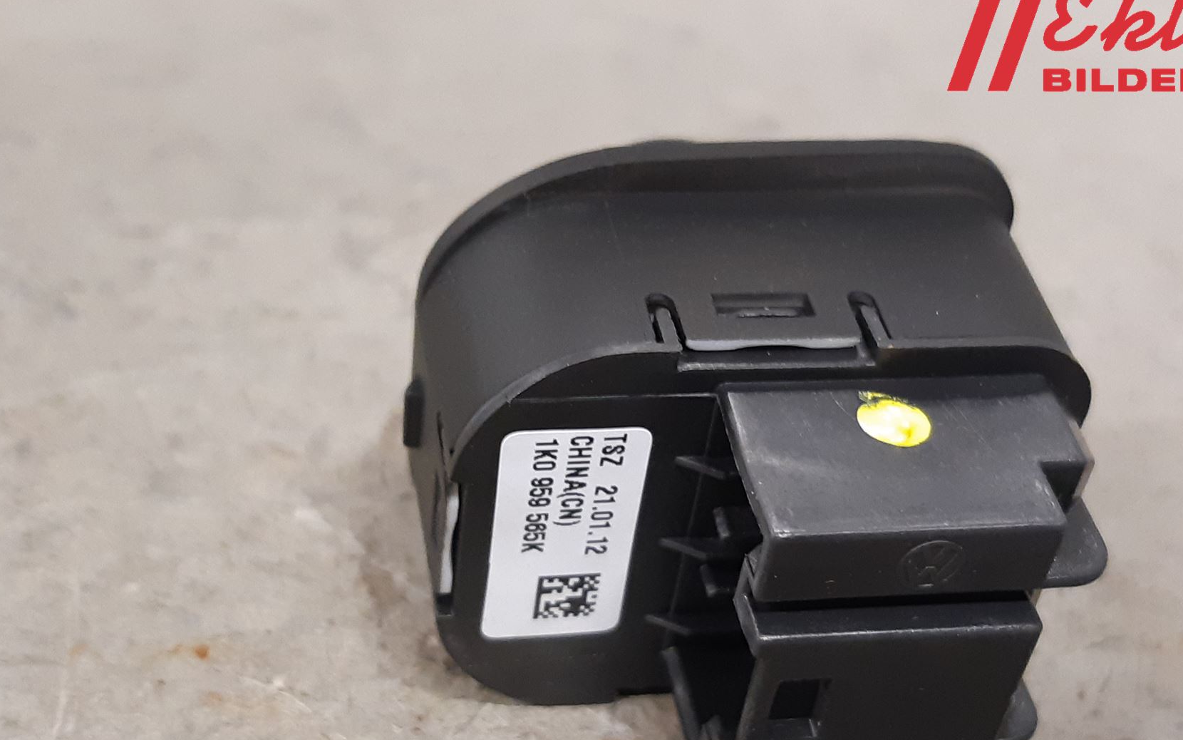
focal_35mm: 34
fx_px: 1096
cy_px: 518
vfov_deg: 36.7
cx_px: 655
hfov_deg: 56.6
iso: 250
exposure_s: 1/33
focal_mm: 3.93
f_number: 1.7
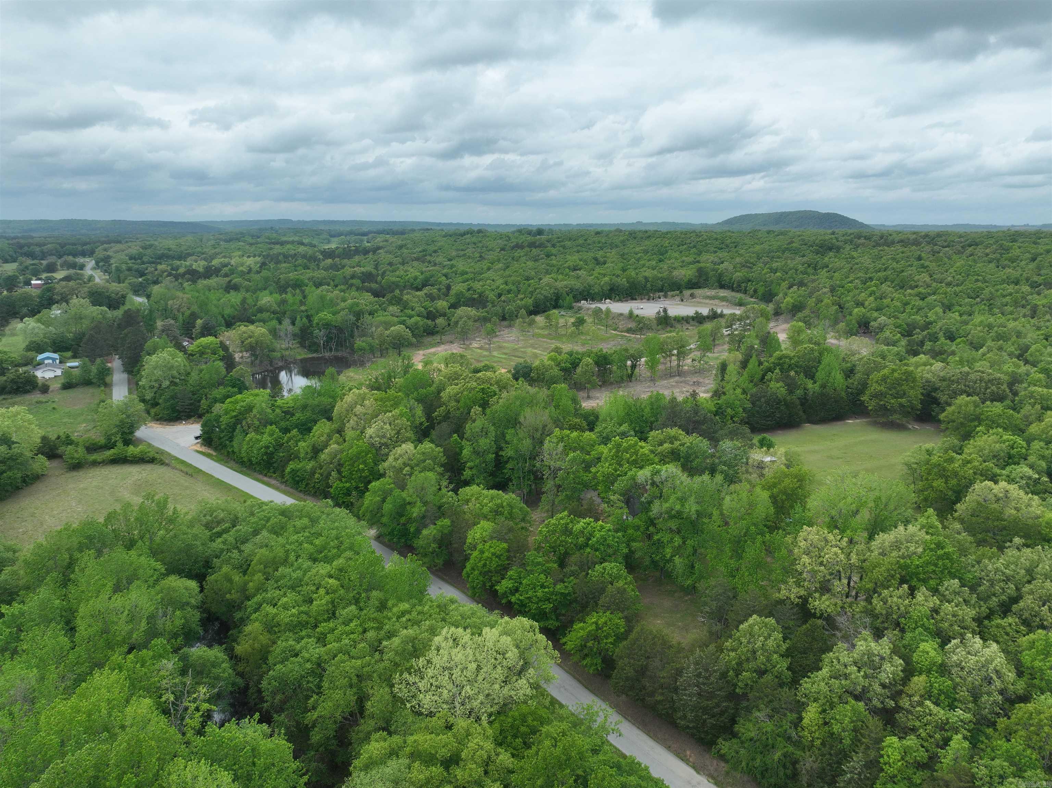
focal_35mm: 24
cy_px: 394
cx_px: 526
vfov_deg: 56.8
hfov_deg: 71.6
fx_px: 729
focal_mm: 12.29
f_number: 2.8
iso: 140
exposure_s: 1/2000
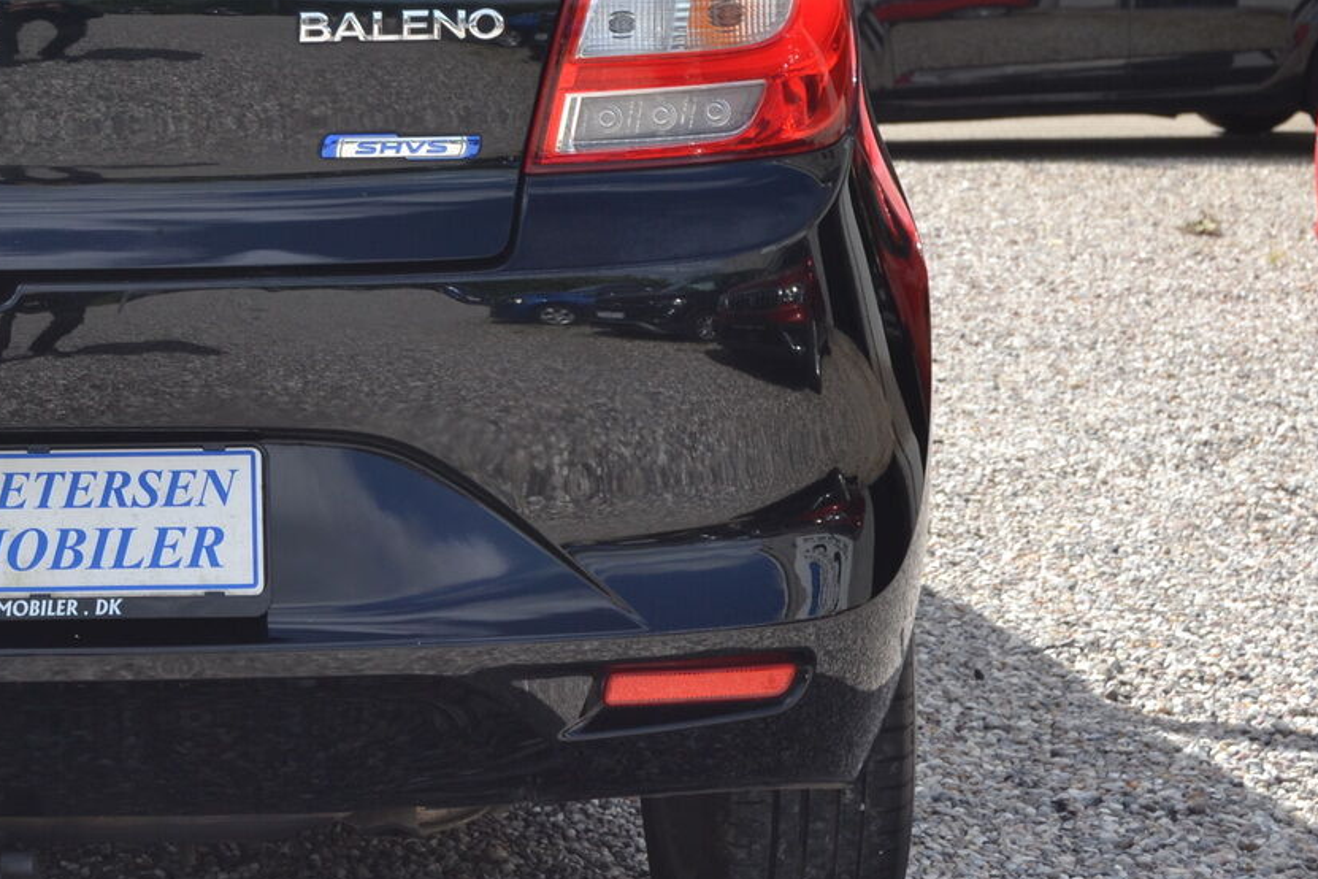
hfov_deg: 20.3
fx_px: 3551
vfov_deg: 14.0
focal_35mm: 97
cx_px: -24
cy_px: 140
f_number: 7.1
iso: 100
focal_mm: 28
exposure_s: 1/200
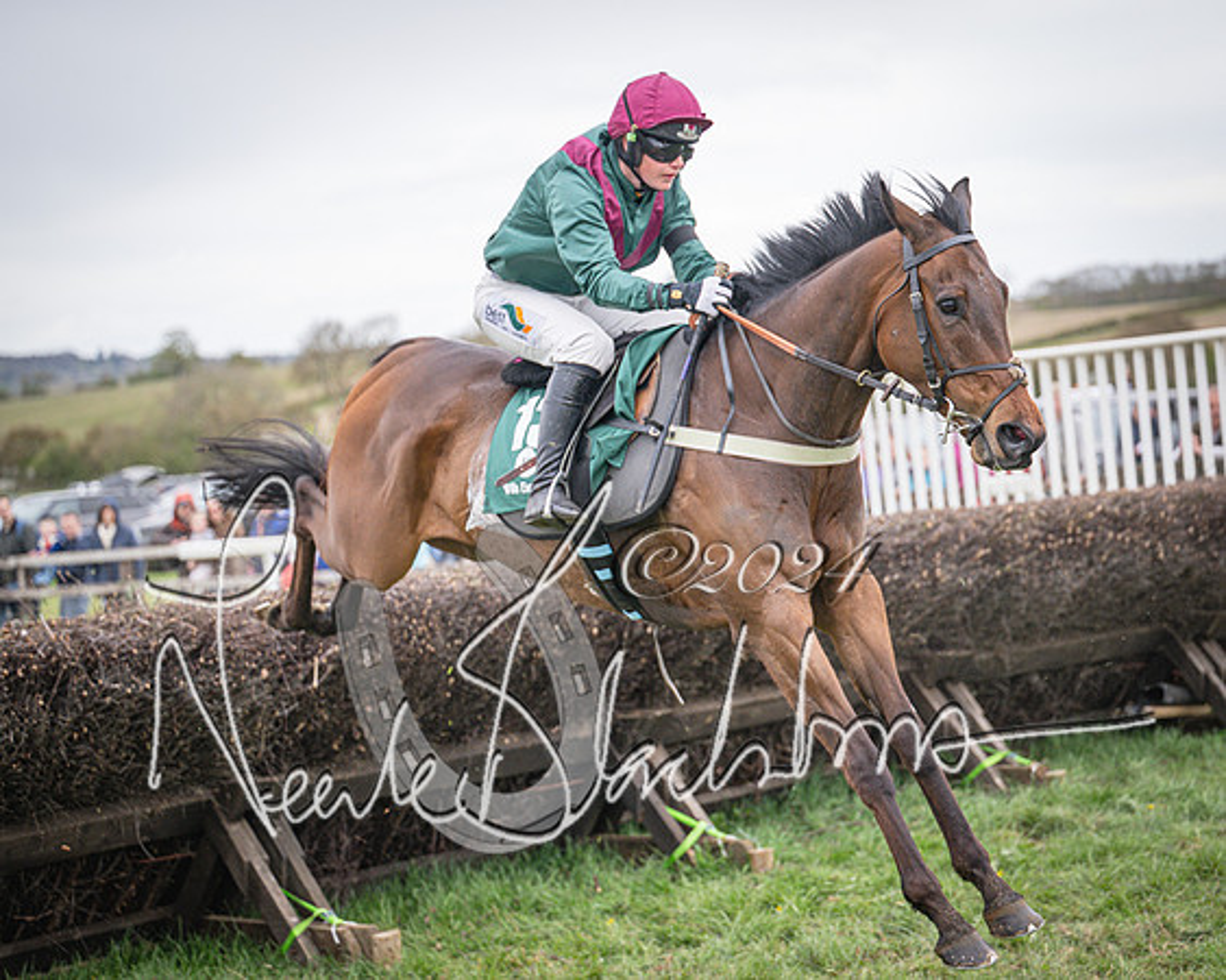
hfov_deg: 24.2
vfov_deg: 19.4
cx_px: 618
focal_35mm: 79
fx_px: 2859
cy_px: 490
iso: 800
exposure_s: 1/1600
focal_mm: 70
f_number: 2.8
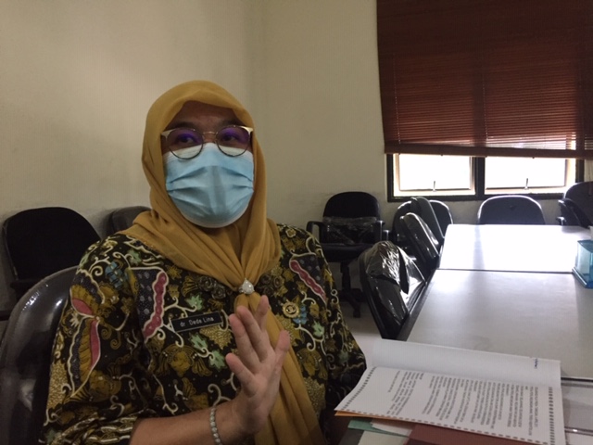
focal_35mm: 29
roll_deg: +0.4
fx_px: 497
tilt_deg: -4.8
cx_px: 296
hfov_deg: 61.7
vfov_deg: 48.2
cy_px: 222
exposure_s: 1/25
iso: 250
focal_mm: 4.15
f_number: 2.2
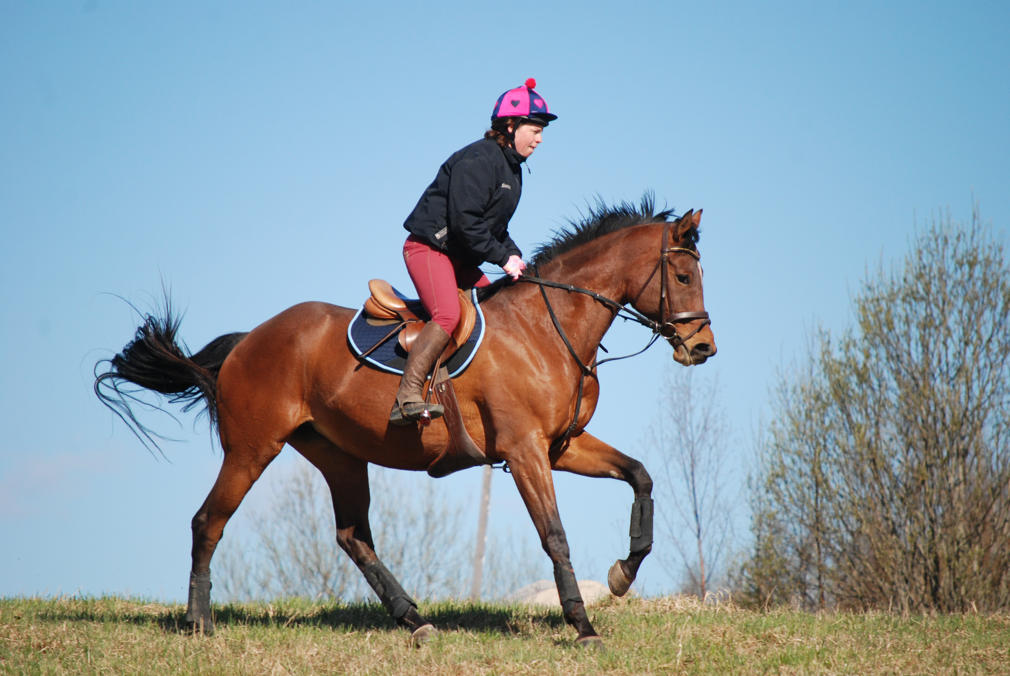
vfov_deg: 4.6
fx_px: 8427
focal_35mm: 300
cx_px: 505
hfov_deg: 6.9
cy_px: 338
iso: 320
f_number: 5.6
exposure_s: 1/1000
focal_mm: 200
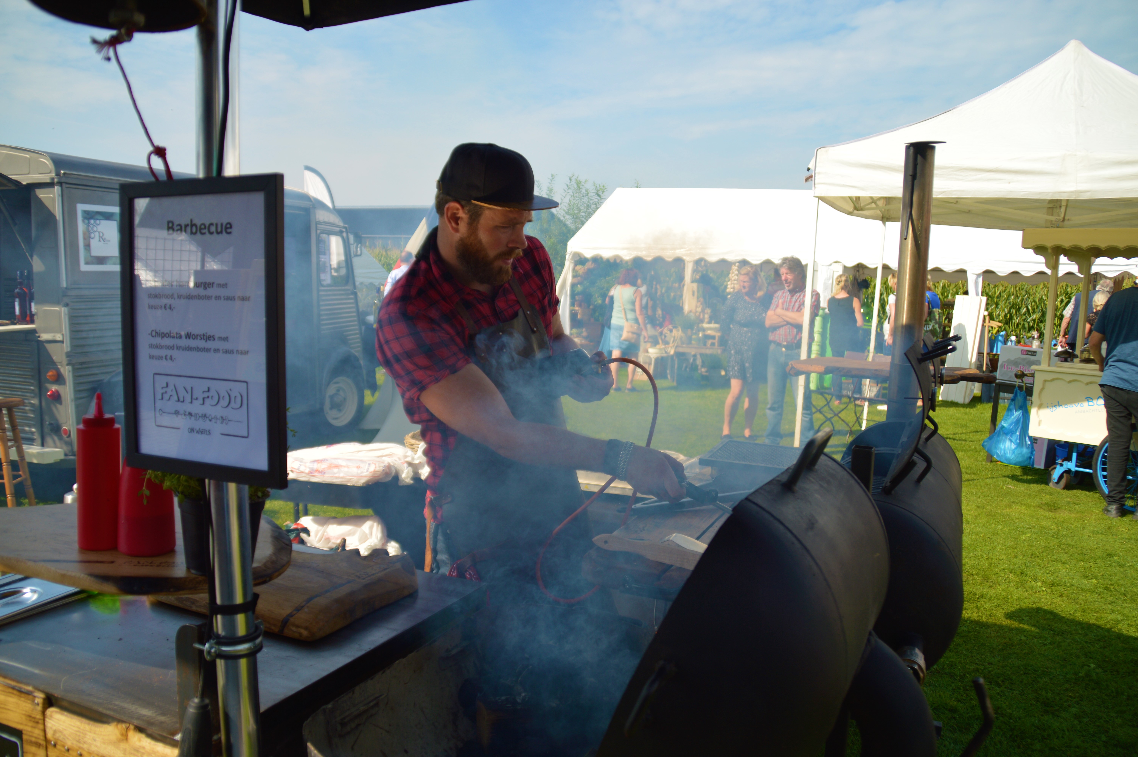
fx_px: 853
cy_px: 378
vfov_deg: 47.8
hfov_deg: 67.4
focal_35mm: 27
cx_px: 569
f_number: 3.5
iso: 100
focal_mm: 18
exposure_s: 1/1000
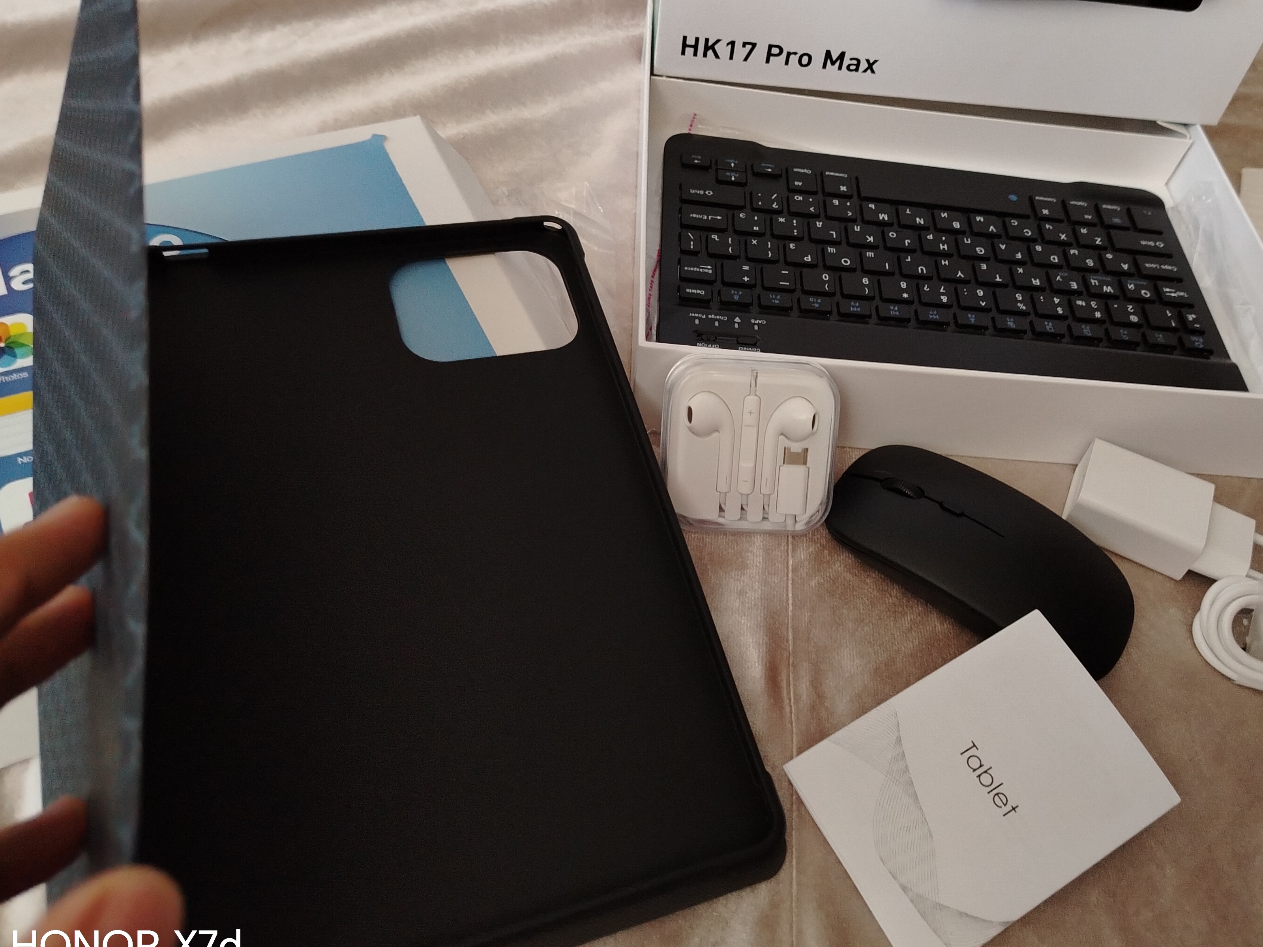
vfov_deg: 46.7
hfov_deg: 59.6
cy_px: 416
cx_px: 744
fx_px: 1095
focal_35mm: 30
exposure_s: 1/33.3
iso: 1625
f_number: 1.75
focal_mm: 5.25
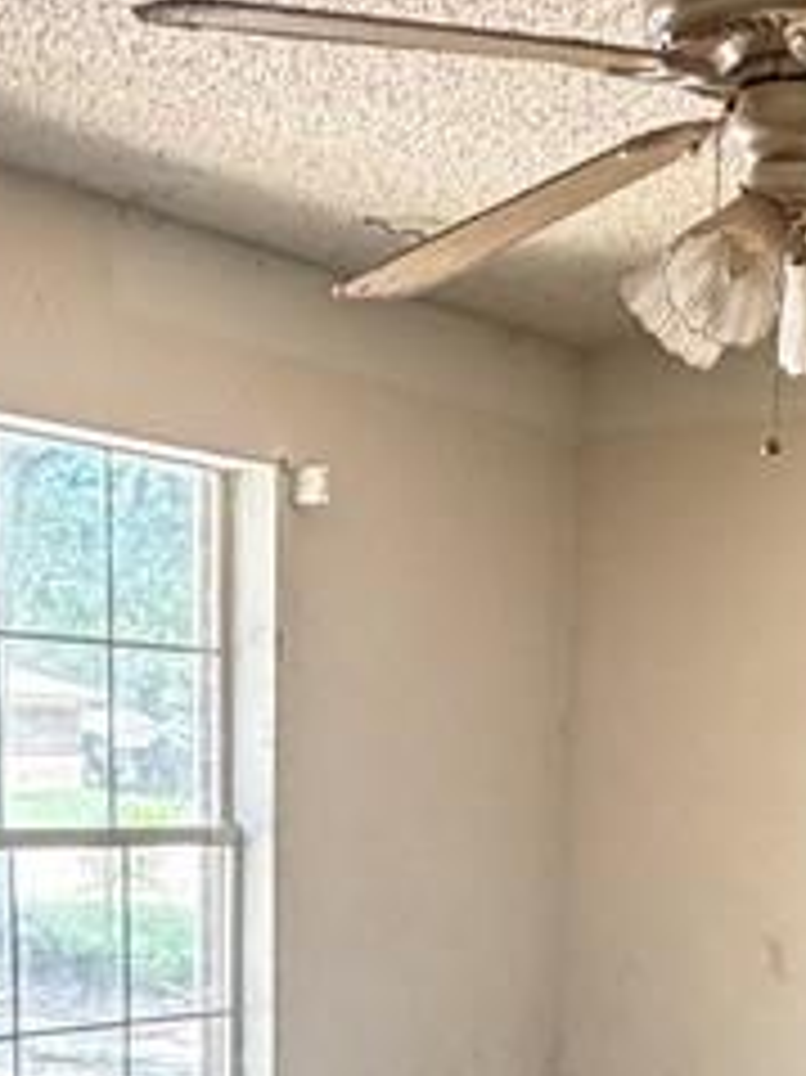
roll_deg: -1.8
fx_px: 1864
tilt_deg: -11.4
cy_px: 1166
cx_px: 509
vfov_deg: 29.3
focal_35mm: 60
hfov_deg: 24.3
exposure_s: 1/68
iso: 320
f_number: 2.2
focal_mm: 2.22
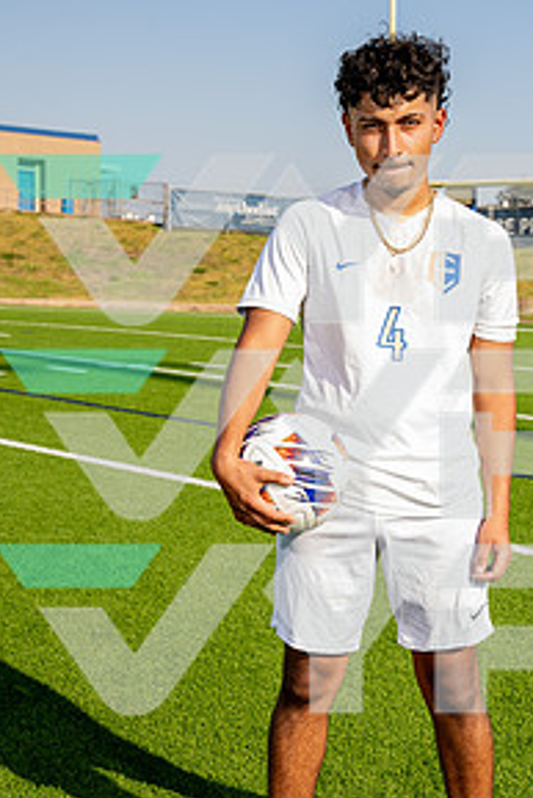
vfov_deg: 28.8
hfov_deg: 19.3
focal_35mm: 70
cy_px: 436
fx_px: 1553
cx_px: 409
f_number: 7.1
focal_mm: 45
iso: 50
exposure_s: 1/125
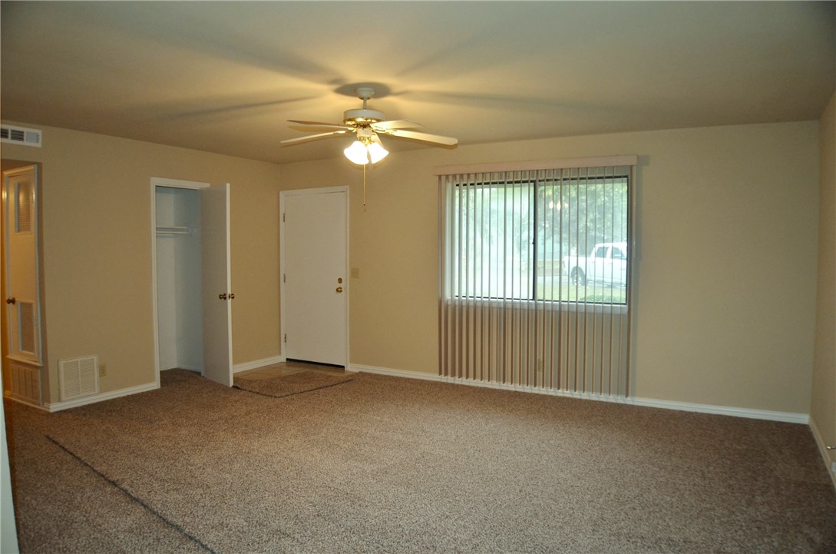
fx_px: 695
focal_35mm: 30
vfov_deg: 43.4
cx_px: 418
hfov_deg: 62.0
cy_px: 277
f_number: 3.5
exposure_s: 1/60
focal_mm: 20
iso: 500
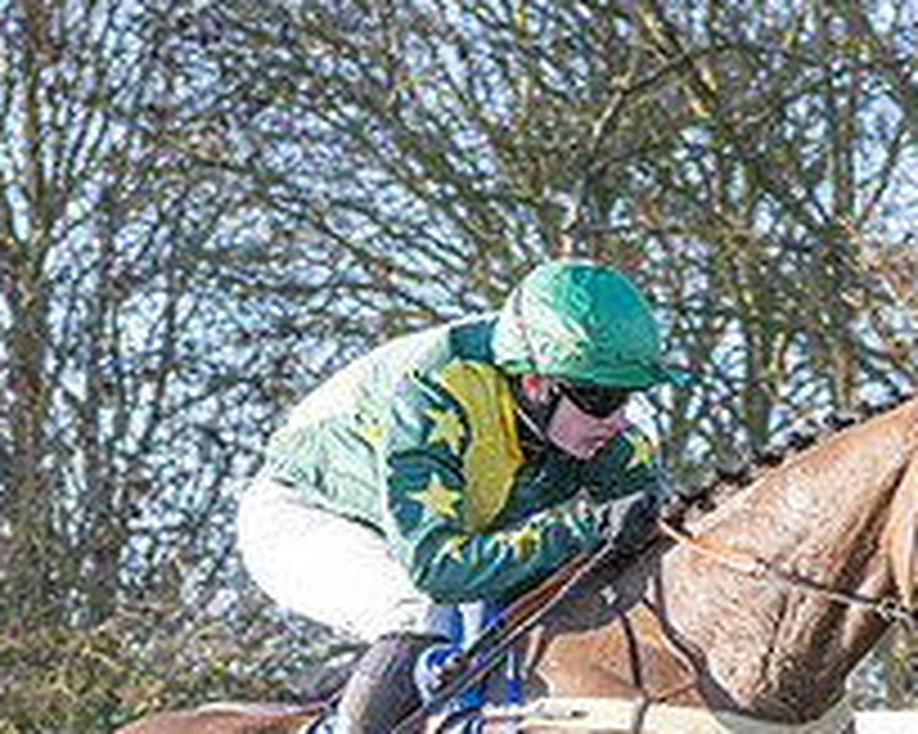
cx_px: 746
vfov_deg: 4.8
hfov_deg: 6.0
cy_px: 959
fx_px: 8690
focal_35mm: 320
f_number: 4.5
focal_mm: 53
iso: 400
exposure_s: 1/1250
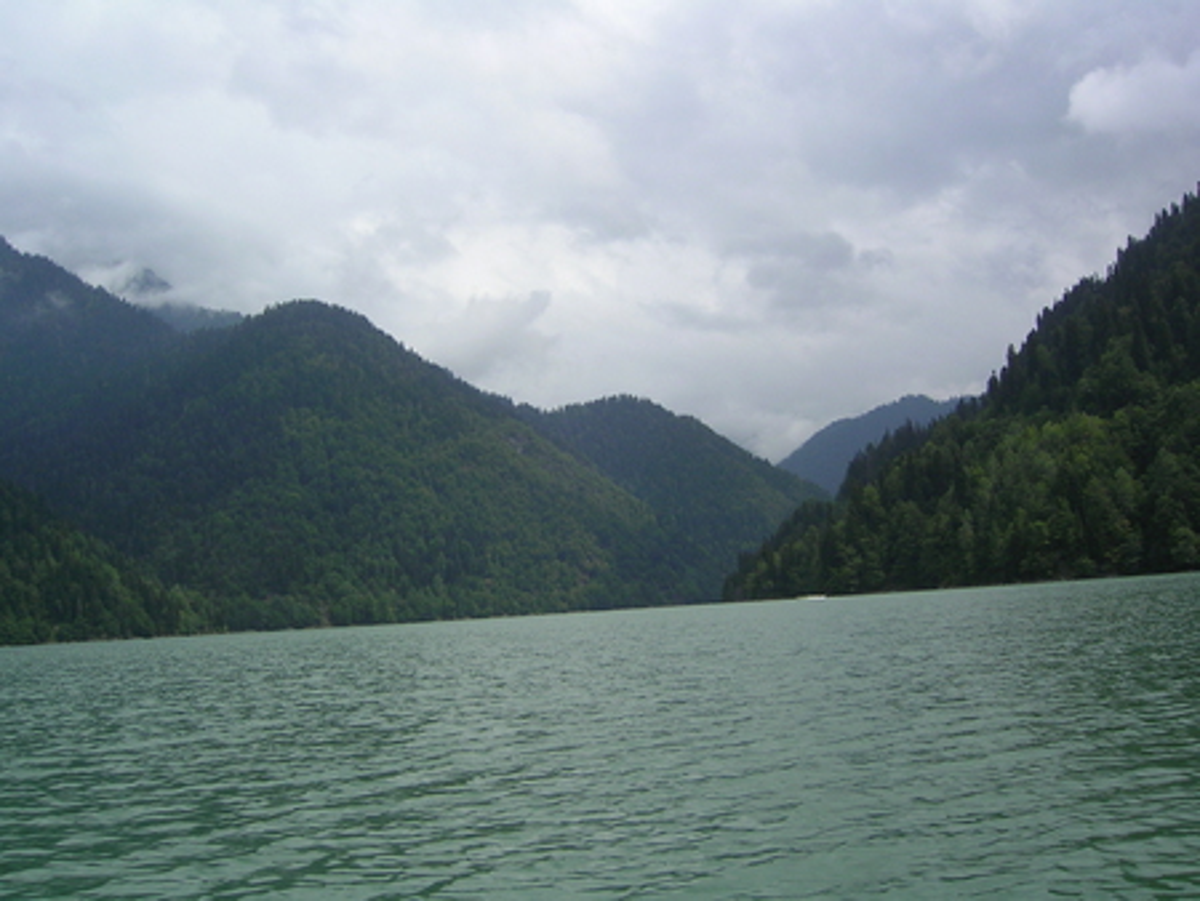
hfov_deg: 51.3
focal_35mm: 36
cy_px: 450
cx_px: 600
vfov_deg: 39.7
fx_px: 1249
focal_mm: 5.6
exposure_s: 1/805
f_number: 4.8
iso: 50
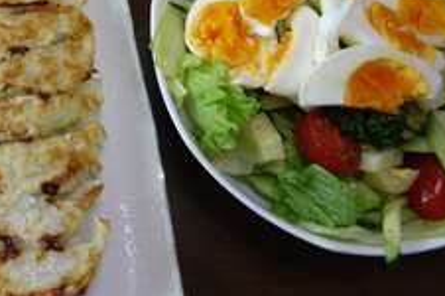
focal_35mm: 62
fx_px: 765
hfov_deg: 29.8
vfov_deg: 20.8
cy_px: -31
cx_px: -18
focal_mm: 10.4
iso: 125
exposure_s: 1/30
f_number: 1.8
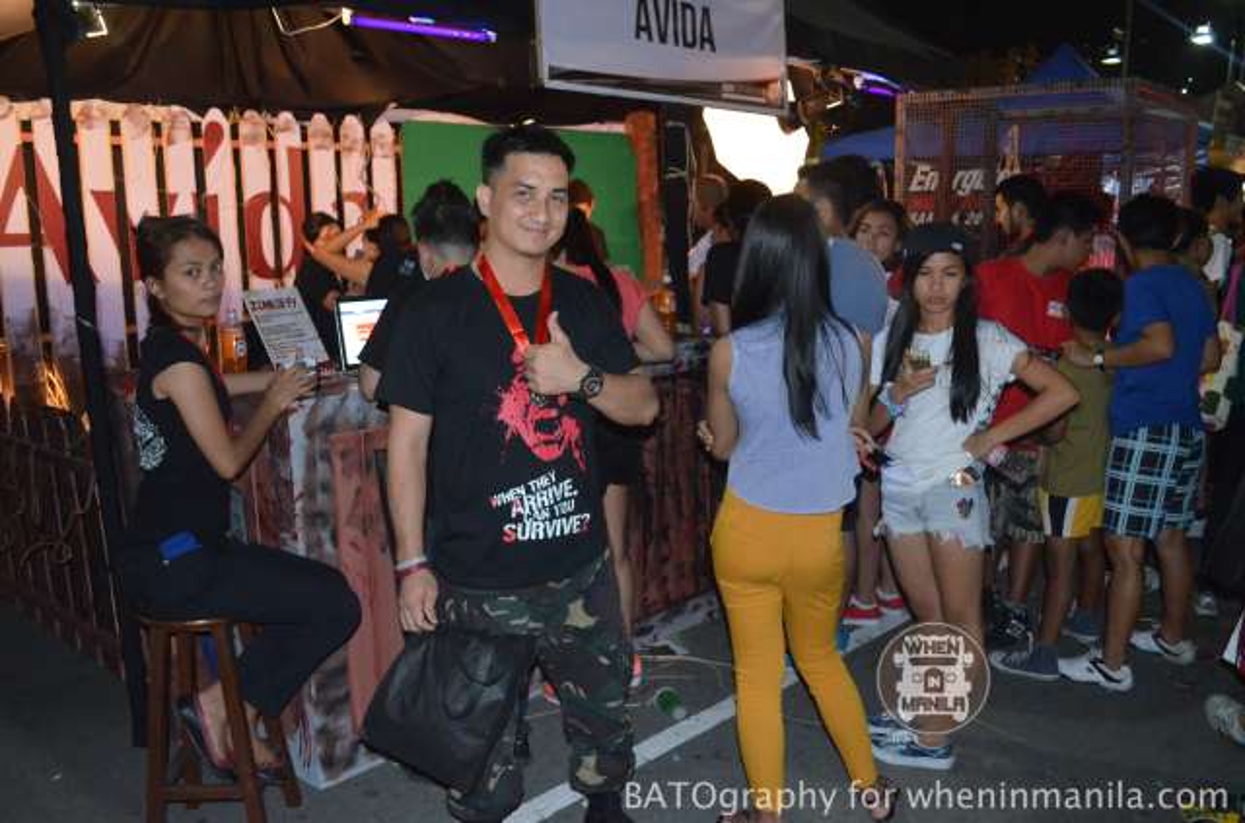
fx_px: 1035
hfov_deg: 62.1
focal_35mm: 30
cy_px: 412
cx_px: 622
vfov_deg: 43.4
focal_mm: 20
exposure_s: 1/60
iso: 3200
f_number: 3.8
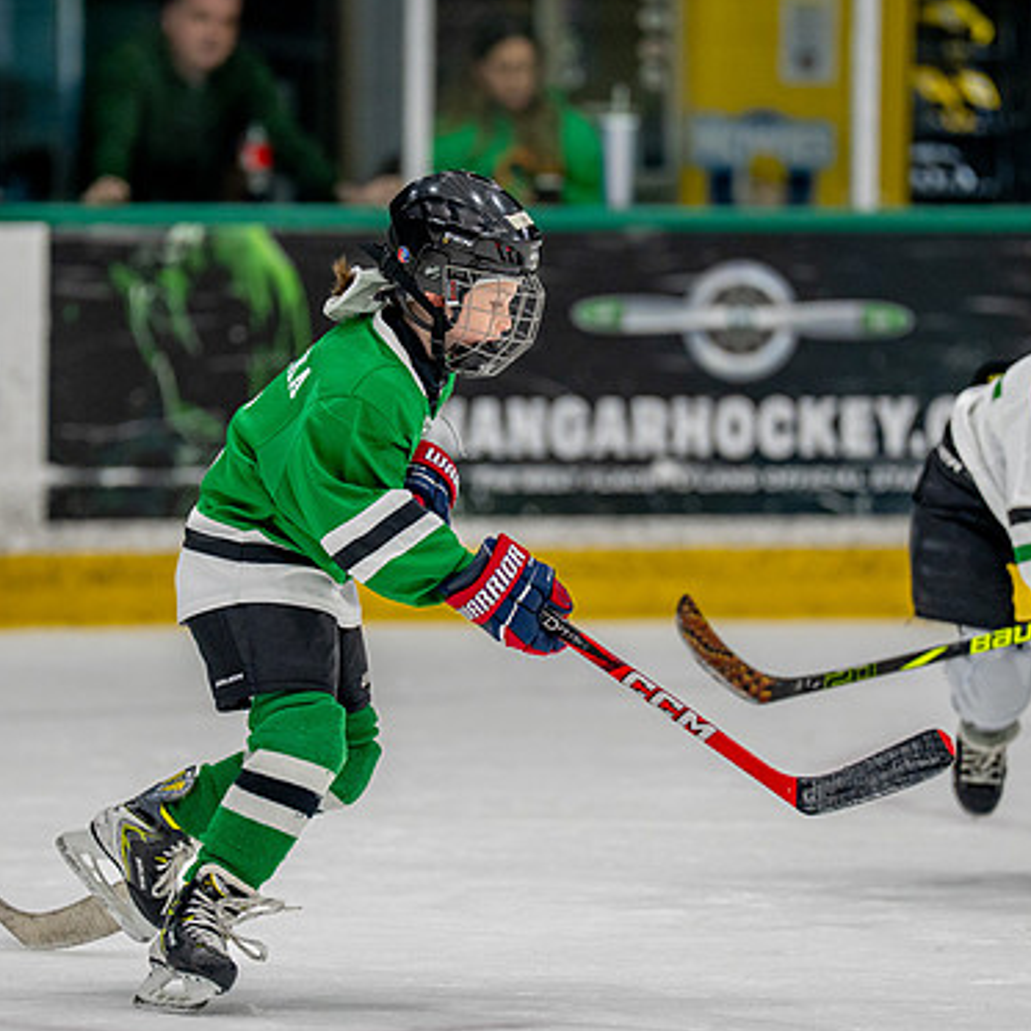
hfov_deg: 4.9
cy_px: 526
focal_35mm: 355
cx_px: 442
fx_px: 11962
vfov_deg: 4.9
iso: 1000
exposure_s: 1/1250
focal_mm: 200
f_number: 2.8
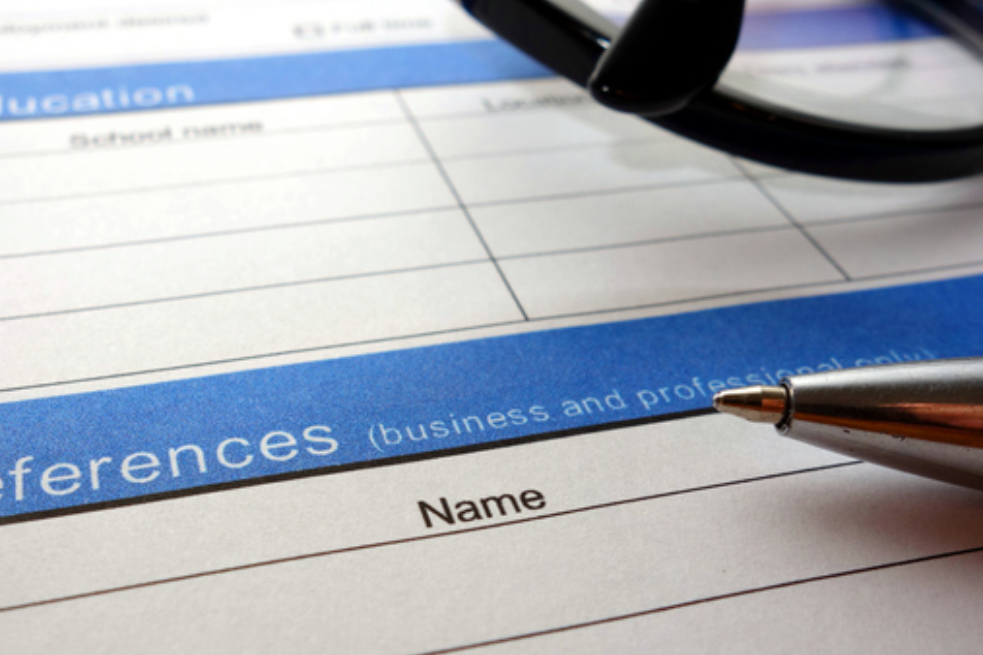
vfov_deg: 33.4
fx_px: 1092
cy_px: 371
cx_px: 372
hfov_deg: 48.0
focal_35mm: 40
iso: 125
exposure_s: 1/60
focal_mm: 10.4
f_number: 6.3
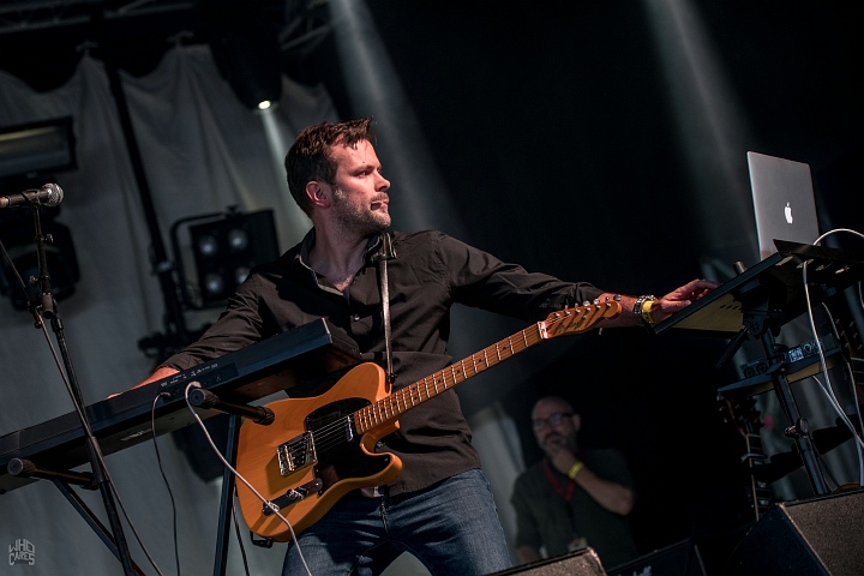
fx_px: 2520
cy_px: 288
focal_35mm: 105
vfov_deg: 13.0
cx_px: 432
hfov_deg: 19.5
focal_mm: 70
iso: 250
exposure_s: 1/100
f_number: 2.8
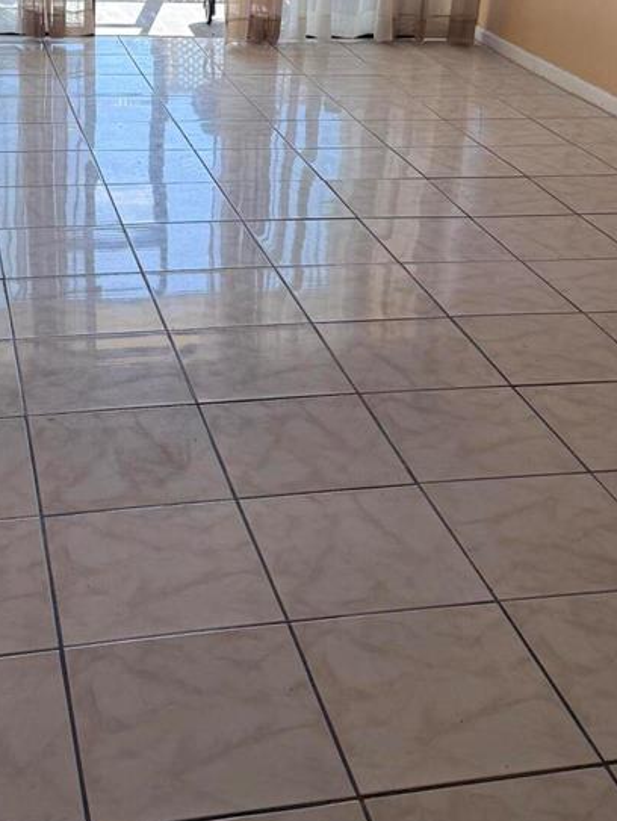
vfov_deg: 35.7
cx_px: 236
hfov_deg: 27.5
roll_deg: -3.4
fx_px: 1258
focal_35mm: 53
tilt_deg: -19.7
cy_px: 251
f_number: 1.78
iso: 100
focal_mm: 6.76
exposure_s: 1/345
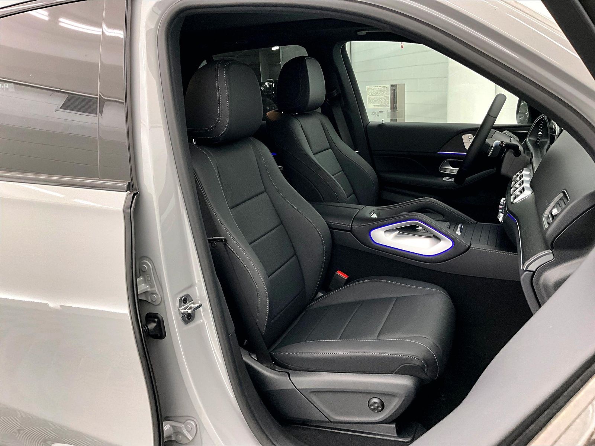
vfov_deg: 48.2
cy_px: 223
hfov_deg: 61.7
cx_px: 298
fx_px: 498
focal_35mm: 29
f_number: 1.8
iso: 200
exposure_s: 1/60
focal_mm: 3
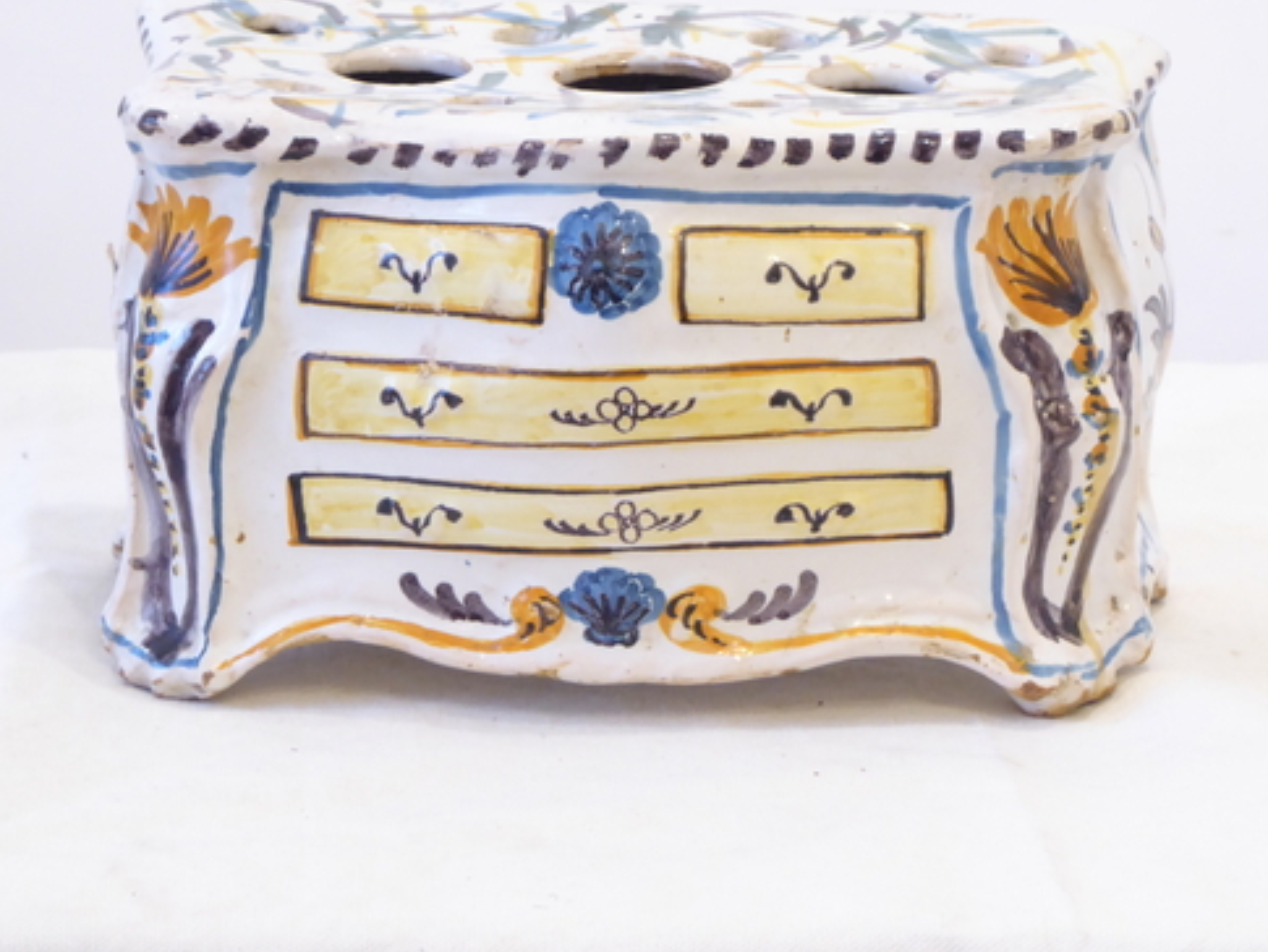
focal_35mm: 219
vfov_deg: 6.8
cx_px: 706
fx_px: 8024
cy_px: 447
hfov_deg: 9.0
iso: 400
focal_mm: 28.7
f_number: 5.5
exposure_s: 1/6
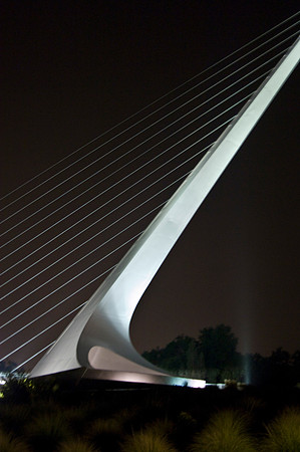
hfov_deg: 36.8
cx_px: 150
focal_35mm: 36
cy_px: 226
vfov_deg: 53.2
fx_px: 451
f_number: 3.5
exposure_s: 1
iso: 800
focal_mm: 24
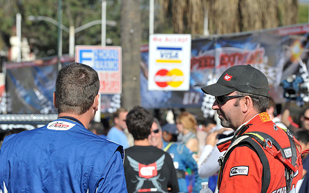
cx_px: 169
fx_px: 1962
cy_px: 101
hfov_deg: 9.0
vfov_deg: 5.6
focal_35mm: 233
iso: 320
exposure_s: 1/500
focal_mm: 200
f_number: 11
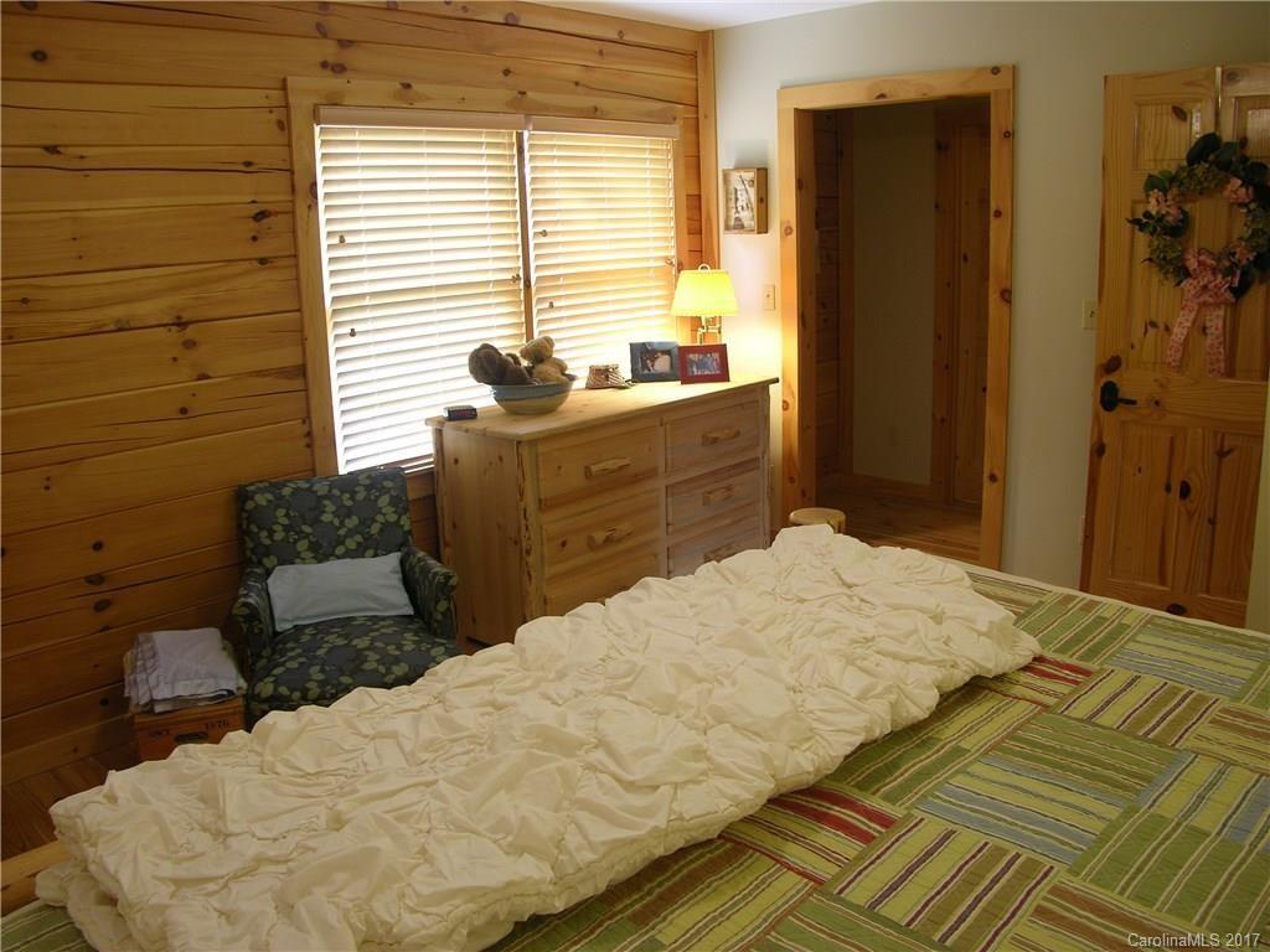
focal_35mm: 35
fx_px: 1284
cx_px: 635
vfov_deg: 40.7
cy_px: 476
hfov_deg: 52.6
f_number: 2.8
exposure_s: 1/3.4
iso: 52
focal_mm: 8.9
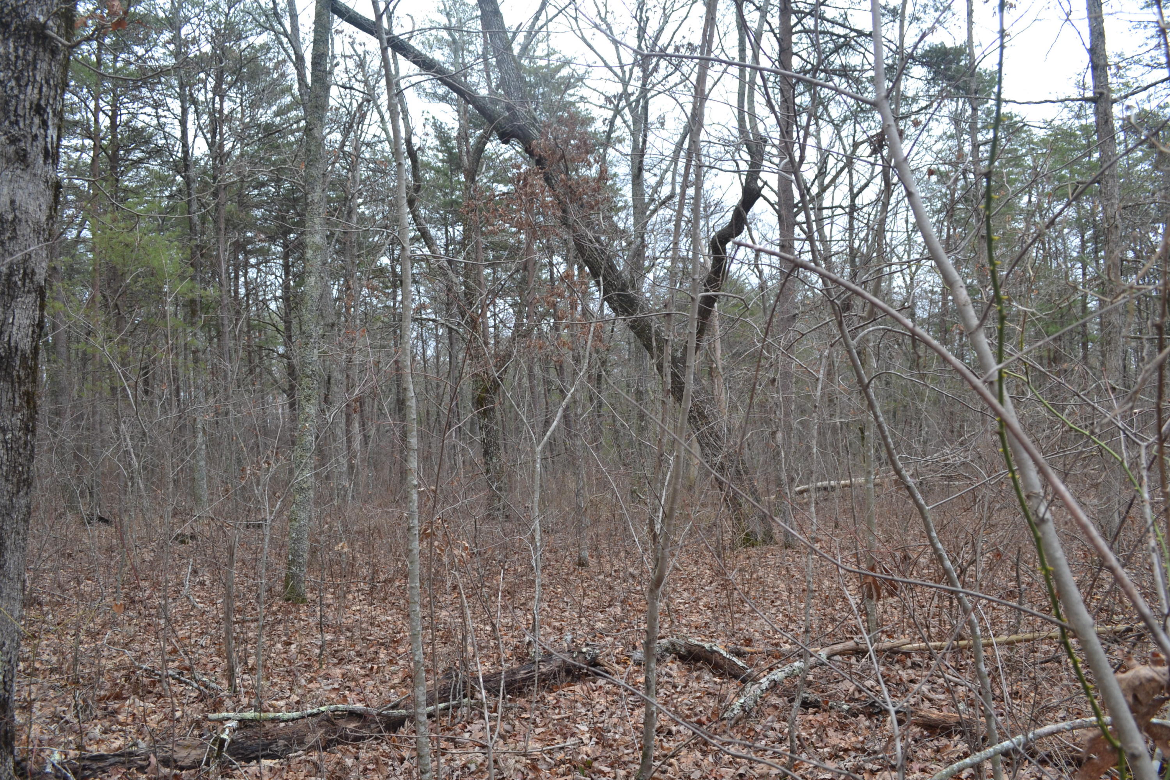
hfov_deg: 67.4
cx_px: 585
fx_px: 877
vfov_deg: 47.9
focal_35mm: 27
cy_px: 390
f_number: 5.6
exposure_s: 1/125
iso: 400
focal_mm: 18
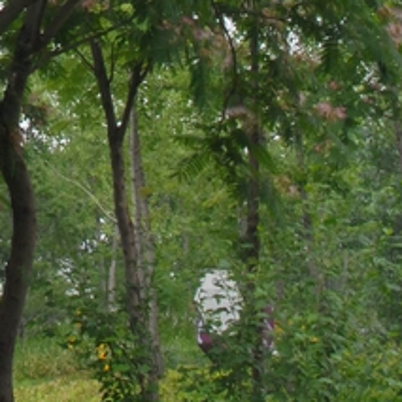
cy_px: -276
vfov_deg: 9.7
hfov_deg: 9.9
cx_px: -165
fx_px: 2260
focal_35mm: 172
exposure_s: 1/200
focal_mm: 28
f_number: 7.1
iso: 400
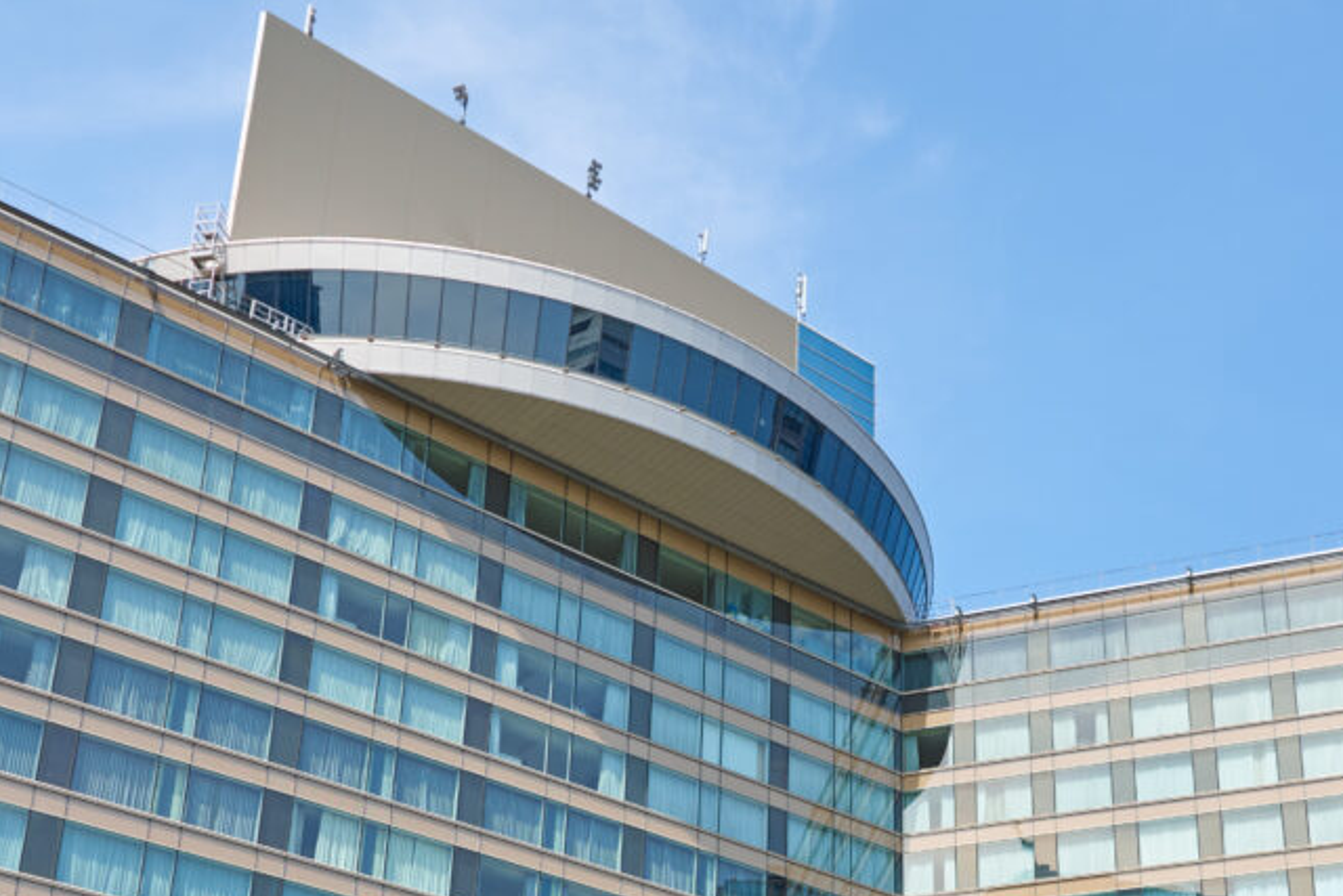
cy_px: 939
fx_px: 1903
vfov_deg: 25.0
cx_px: 904
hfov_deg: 38.4
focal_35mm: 51
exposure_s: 1/500
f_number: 5
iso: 100
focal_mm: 17
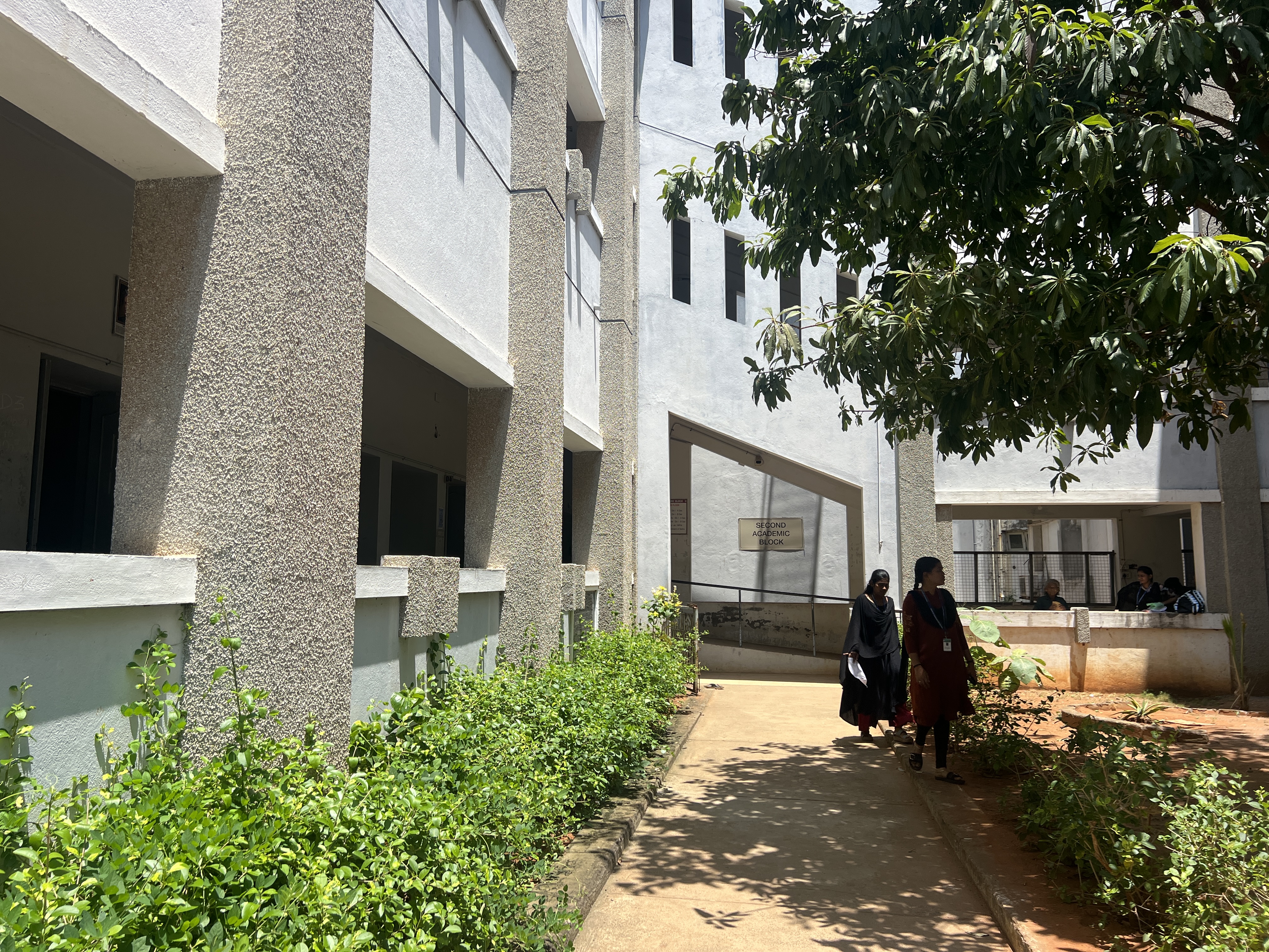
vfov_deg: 53.1
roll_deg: +0.0
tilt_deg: +7.0
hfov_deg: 67.3
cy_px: 476
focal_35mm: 26
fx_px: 953
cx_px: 634
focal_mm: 5.7
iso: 50
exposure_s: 1/3077
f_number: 1.5
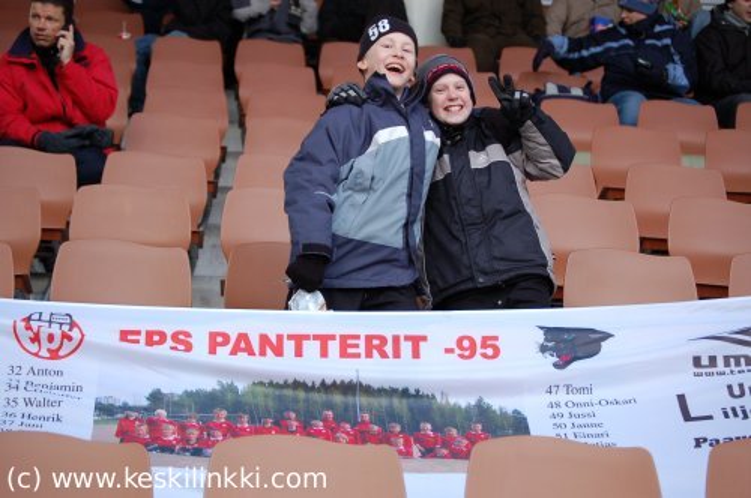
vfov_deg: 16.5
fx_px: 1719
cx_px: 376
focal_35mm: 82
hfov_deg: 24.6
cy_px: 249
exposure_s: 1/400
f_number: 4
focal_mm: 55
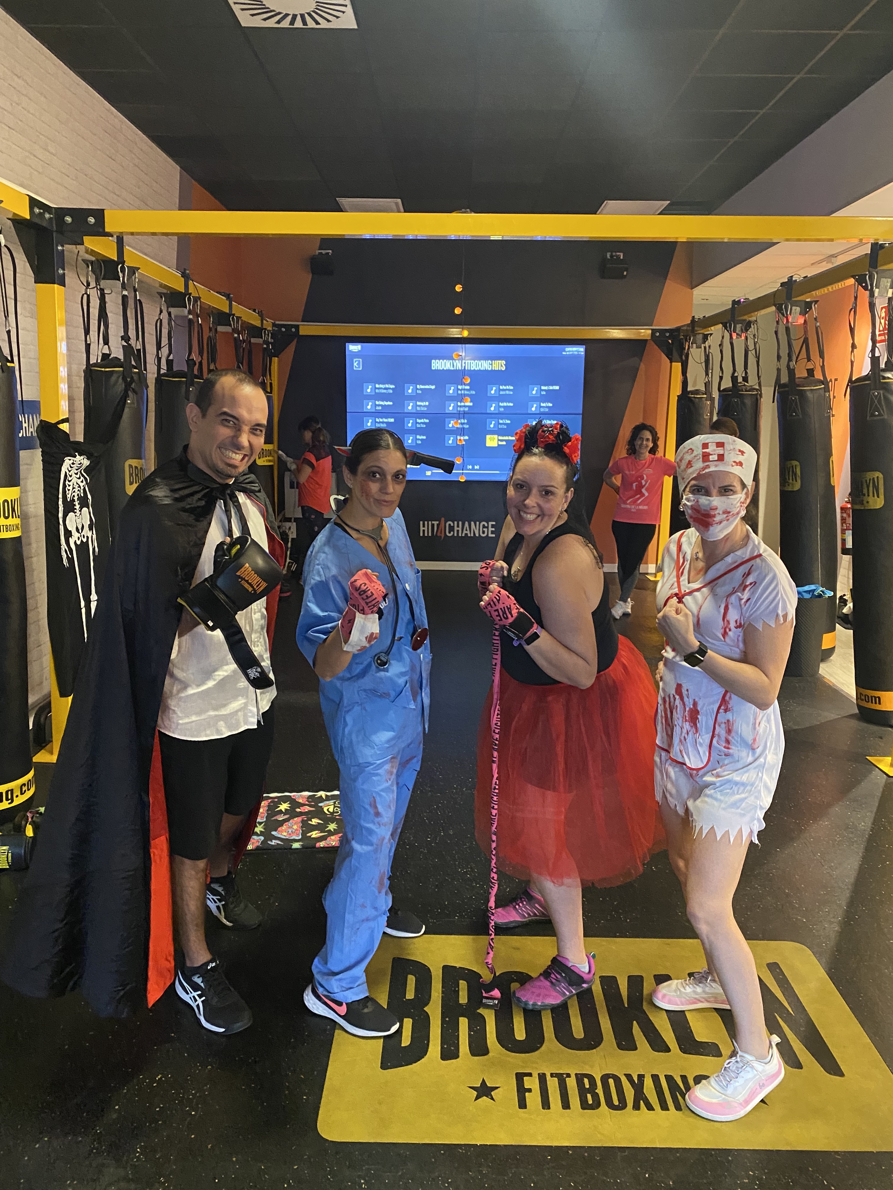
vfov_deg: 67.3
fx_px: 894
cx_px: 446
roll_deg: -1.1
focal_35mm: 26
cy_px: 595
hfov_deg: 53.1
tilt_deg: -9.3
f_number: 1.8
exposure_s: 1/33
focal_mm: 4.25
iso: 640
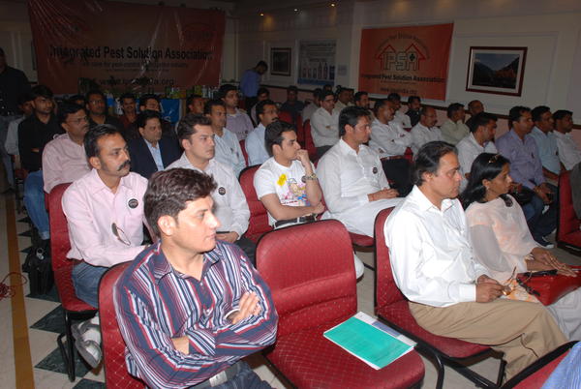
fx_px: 436
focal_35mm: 27
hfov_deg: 67.3
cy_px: 194
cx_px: 290
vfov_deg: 48.1
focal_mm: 18
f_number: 9
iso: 200
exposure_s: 1/125
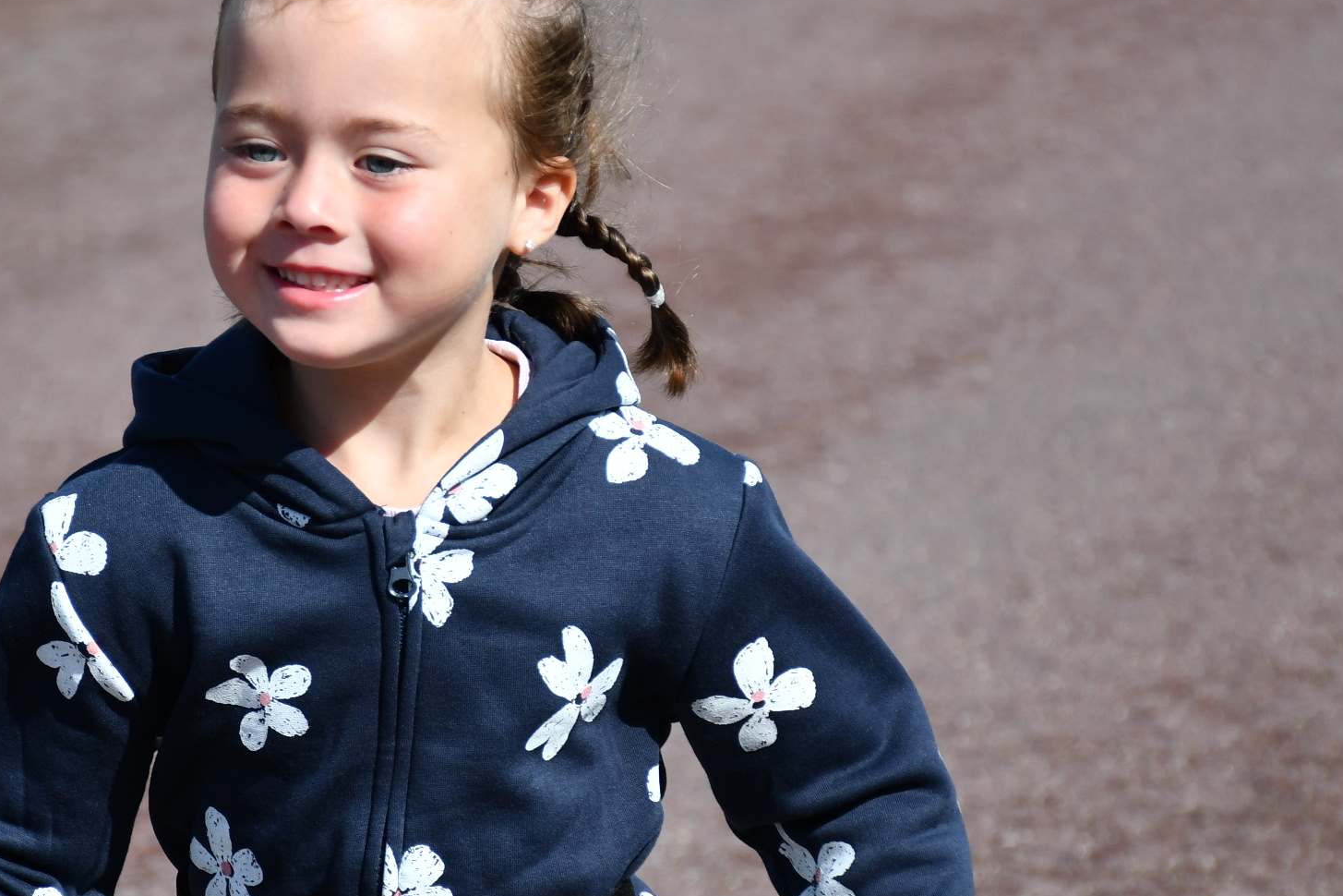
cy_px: 400
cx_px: 526
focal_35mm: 287
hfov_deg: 7.2
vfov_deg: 4.8
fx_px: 10706
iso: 200
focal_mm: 100
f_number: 5.6
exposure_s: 1/1250
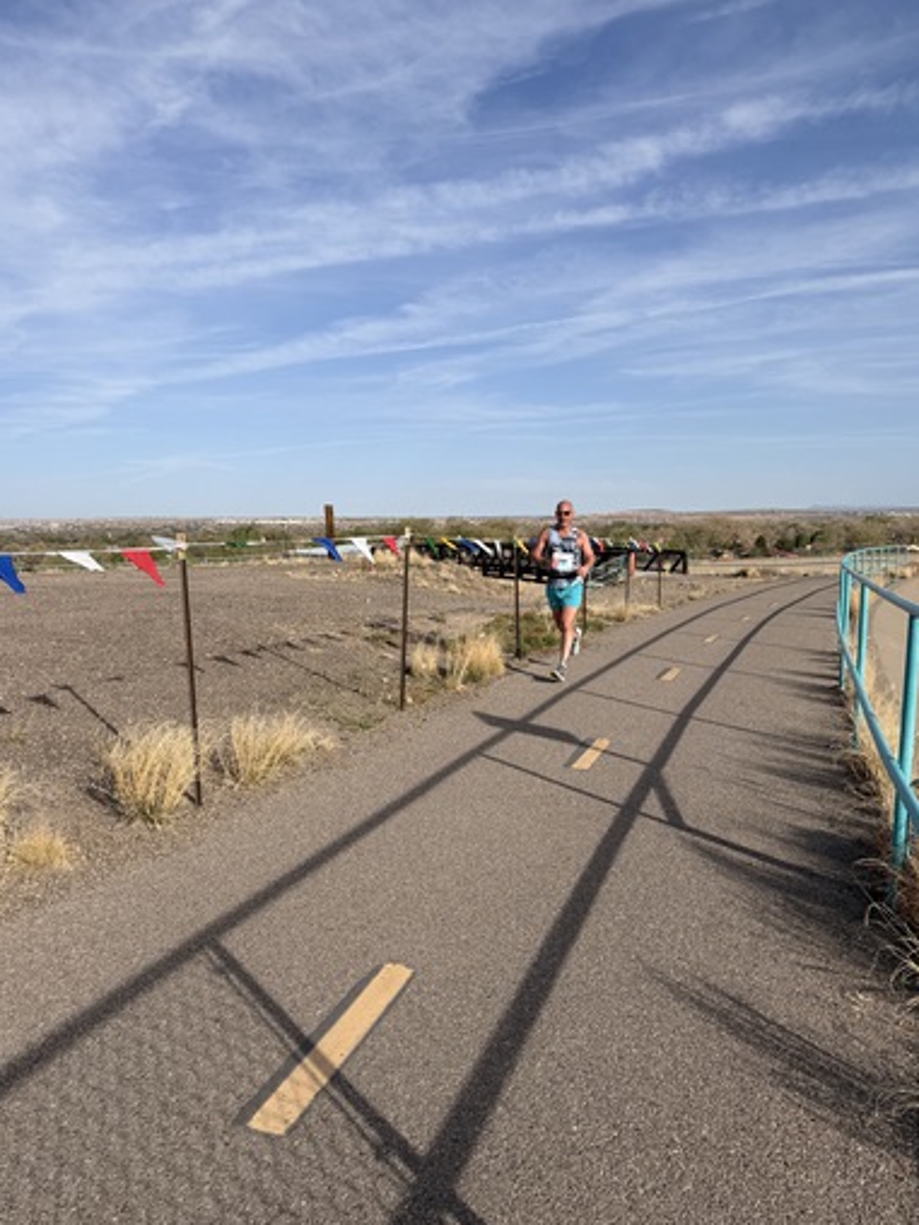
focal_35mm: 26
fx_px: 920
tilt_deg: -10.5
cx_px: 435
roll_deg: +0.2
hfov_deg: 53.0
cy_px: 661
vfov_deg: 67.2
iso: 80
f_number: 1.78
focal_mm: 6.76
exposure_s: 1/6173
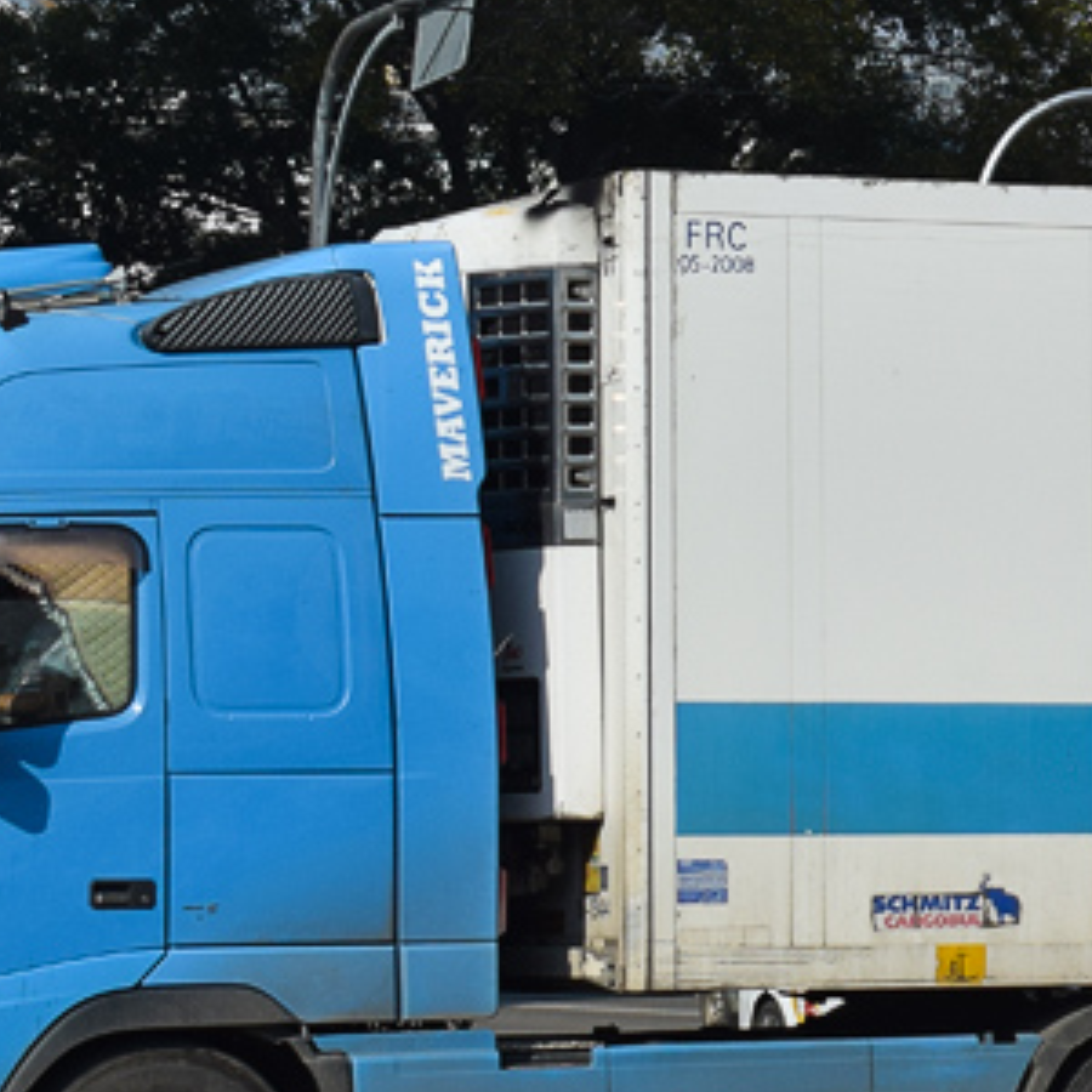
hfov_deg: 8.8
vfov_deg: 9.0
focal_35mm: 194
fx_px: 6924
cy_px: 386
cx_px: 1514
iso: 200
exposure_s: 1/1250
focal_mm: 38
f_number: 7.1
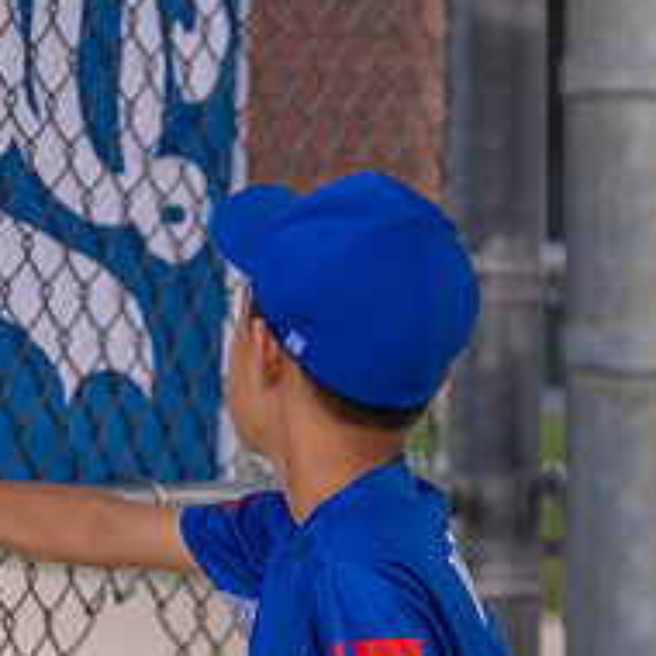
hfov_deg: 6.2
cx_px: 325
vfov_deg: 6.2
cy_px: 504
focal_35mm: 282
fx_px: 6046
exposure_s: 1/800
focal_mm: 100
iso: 100
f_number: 2.8
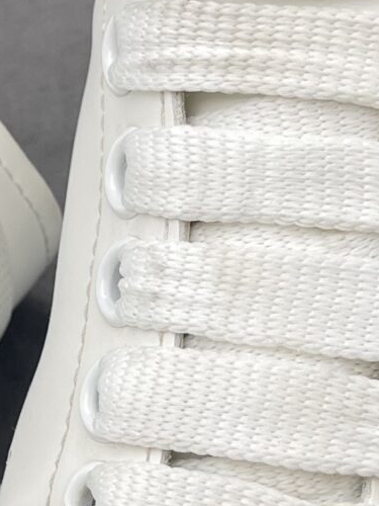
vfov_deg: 14.8
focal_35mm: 133
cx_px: -84
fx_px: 1942
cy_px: 394
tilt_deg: -59.8
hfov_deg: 10.9
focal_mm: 5.1
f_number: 1.6
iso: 32
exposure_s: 1/378
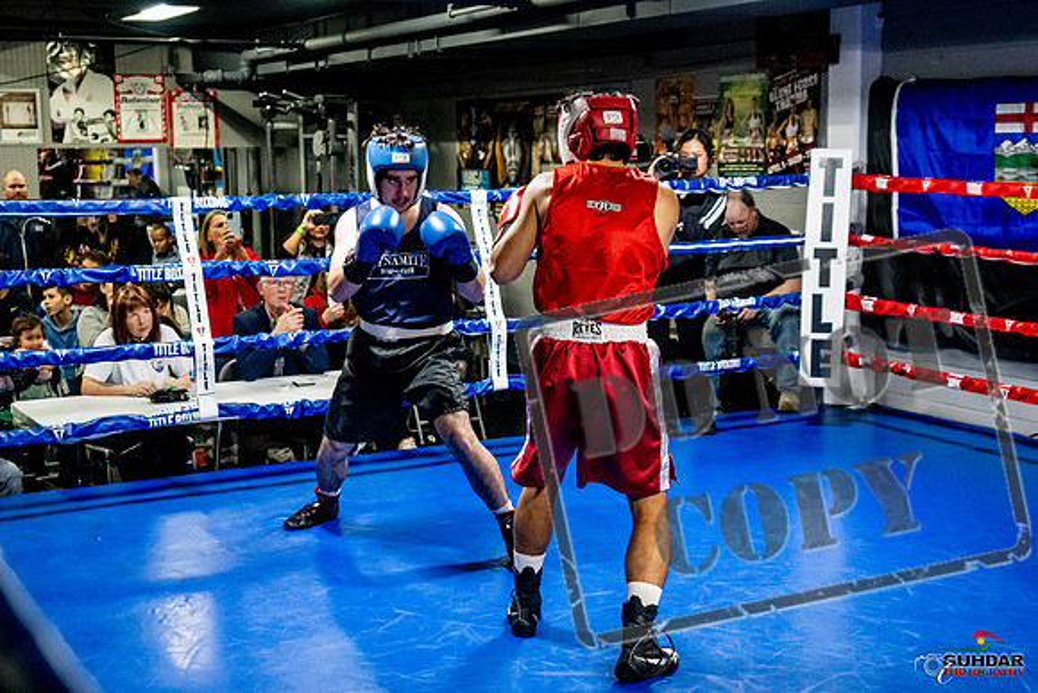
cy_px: 346
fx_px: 1500
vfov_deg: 26.0
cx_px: 519
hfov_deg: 38.2
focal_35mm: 52
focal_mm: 35
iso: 5000
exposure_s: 1/800
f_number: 2.8
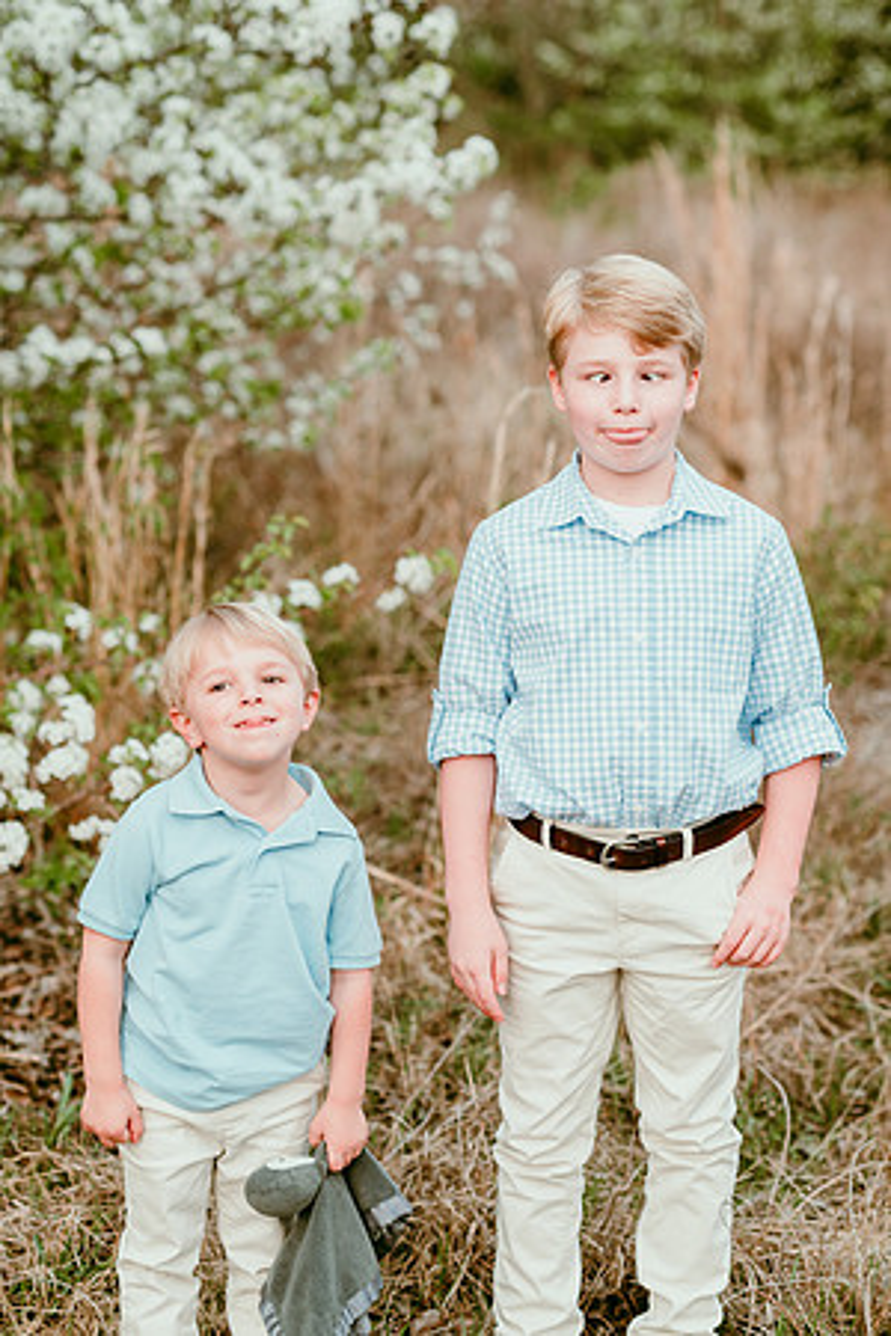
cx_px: 446
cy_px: 668
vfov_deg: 23.9
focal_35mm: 85
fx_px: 3155
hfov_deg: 16.1
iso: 100
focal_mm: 85
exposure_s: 1/160
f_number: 3.2
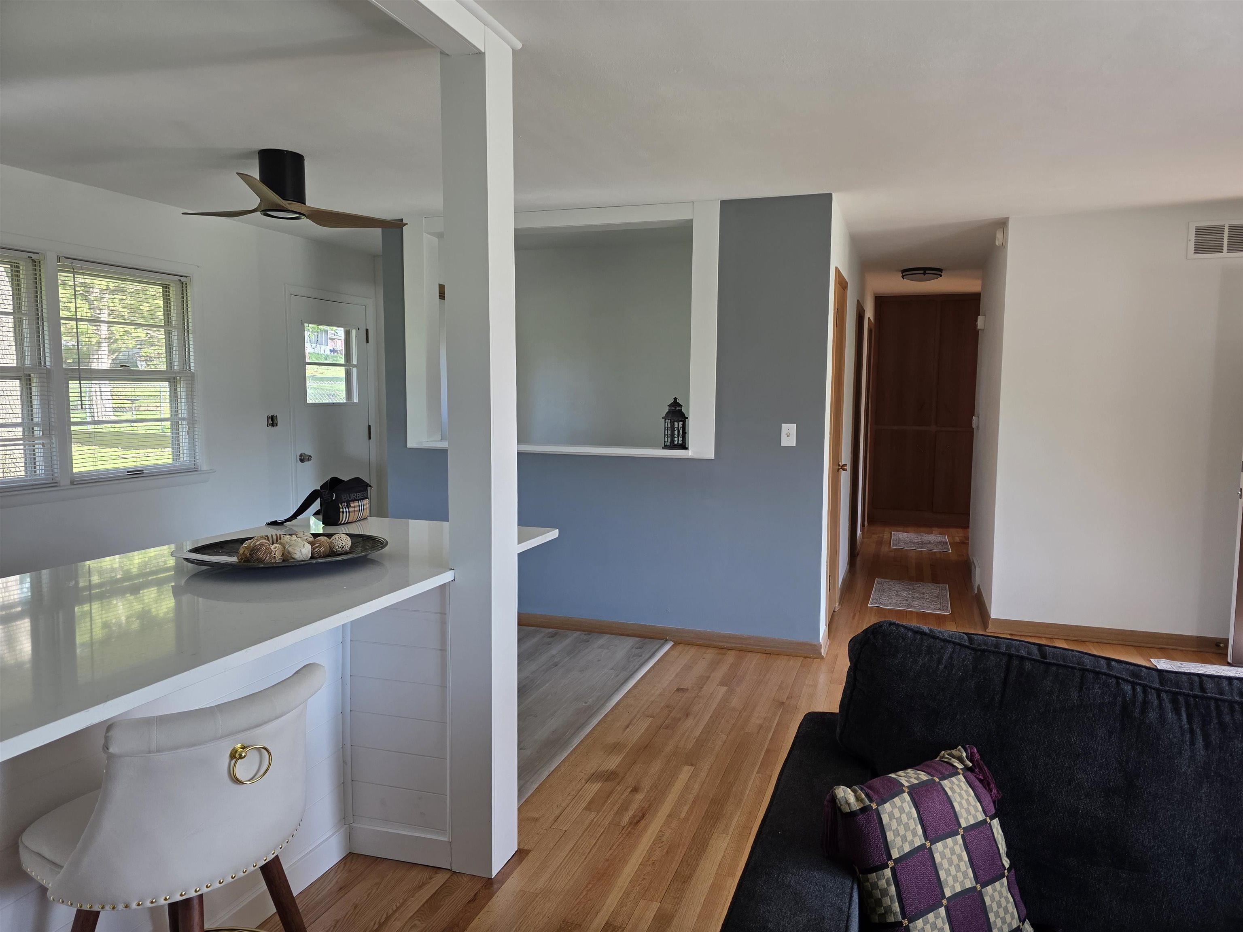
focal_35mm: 23
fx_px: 826
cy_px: 466
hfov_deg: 73.9
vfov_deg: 58.9
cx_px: 622
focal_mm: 6.3
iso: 125
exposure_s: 1/180
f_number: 1.7
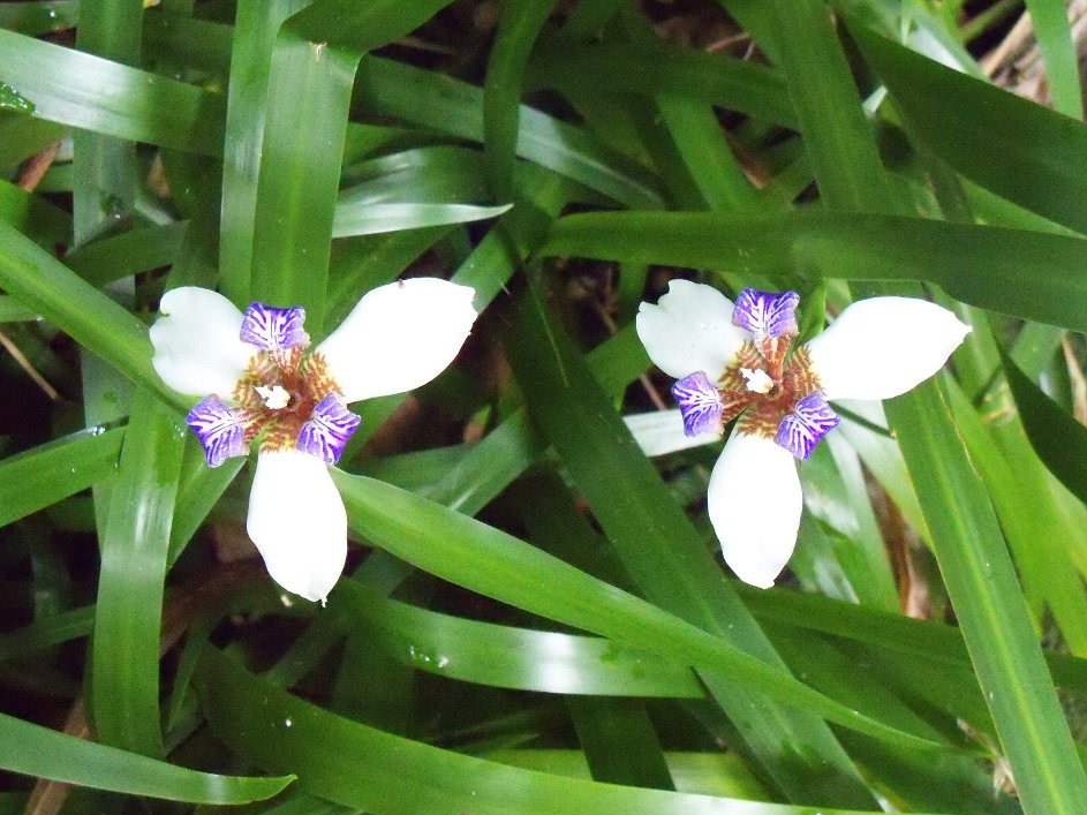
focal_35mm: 76
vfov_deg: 19.4
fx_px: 2386
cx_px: 553
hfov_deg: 25.7
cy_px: 406
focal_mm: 12.3
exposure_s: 1/125
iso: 1600
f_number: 4.1
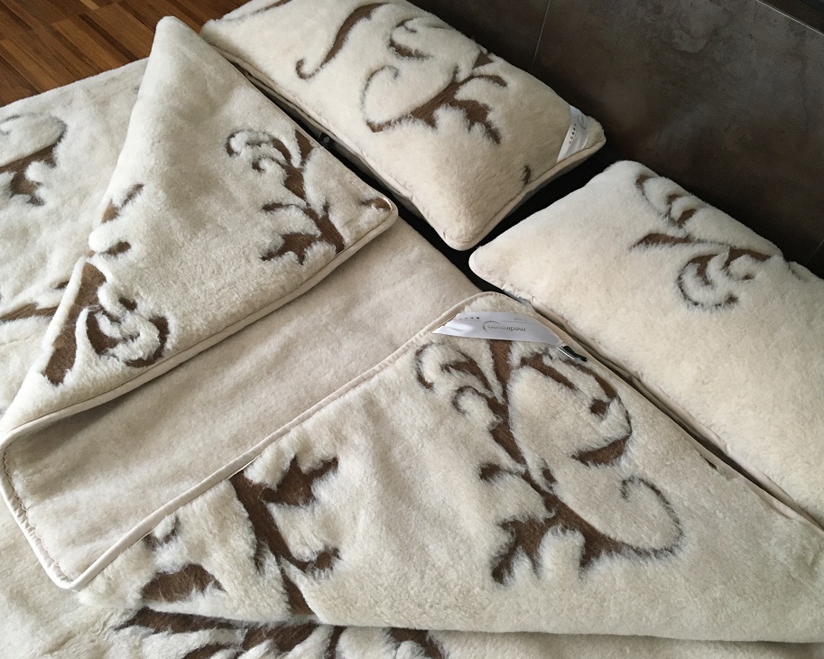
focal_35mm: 31
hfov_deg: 57.2
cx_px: 420
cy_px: 327
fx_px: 756
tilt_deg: -51.3
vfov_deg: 47.1
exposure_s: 1/33
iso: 200
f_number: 2.2
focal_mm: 4.15
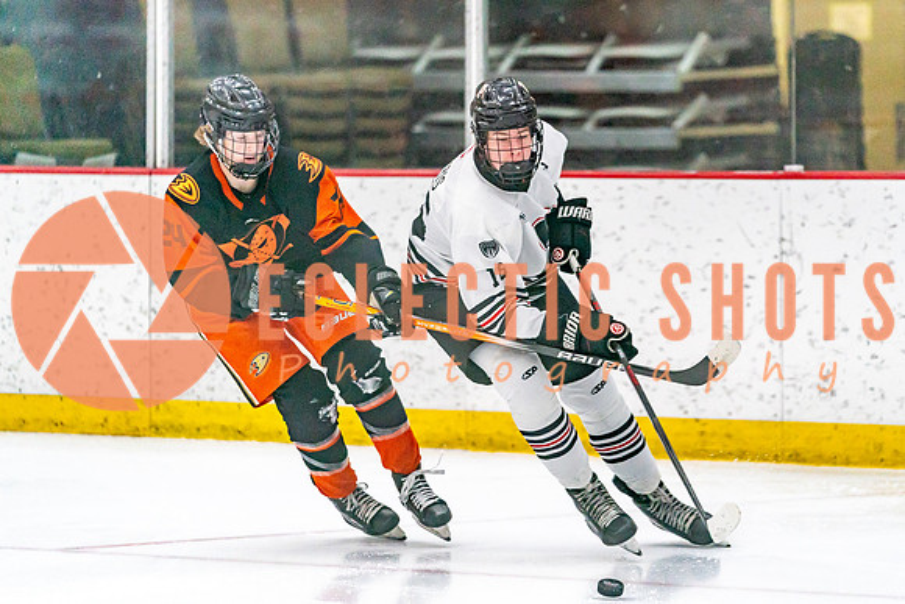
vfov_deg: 5.7
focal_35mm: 241
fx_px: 6058
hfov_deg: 8.5
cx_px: 504
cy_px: 268
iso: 3200
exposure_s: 1/1250
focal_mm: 200
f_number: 2.8
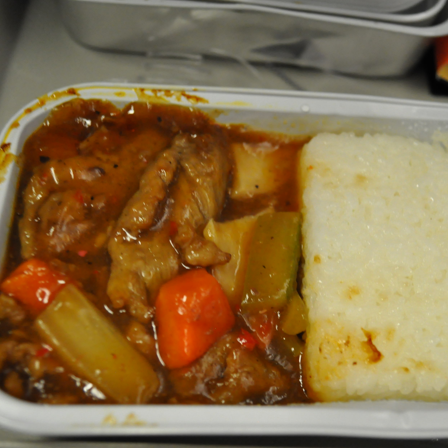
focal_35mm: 44
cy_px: 252
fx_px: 644
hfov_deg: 38.1
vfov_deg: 38.3
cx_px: 280
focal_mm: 20
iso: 1600
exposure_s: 1/15
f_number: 3.8
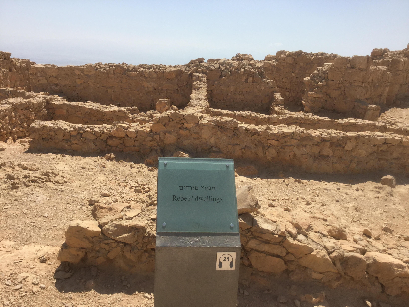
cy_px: 154
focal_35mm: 31
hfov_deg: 58.4
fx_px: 366
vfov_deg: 45.4
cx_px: 204
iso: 25
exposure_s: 1/2092
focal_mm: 3.3
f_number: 2.4
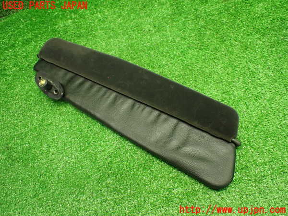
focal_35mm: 30
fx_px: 250
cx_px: 144
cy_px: 108
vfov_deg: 46.8
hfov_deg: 60.0
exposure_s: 1/100
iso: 800
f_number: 2.3
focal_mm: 5.4
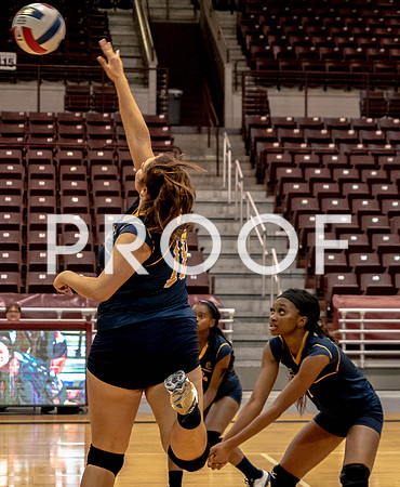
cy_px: 244
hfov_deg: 14.0
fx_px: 1620
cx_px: 298
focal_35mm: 111
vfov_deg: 17.1
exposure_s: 1/750
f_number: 5.6
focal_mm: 80
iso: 8000
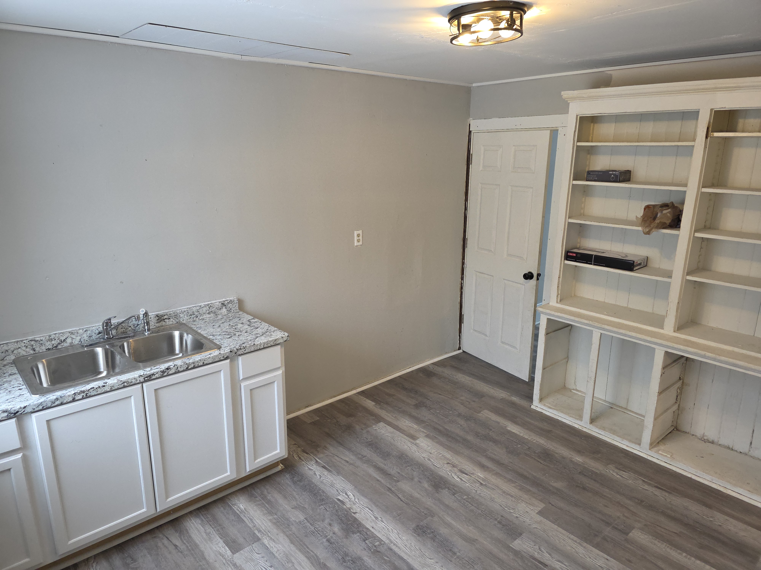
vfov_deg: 58.9
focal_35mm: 23
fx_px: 506
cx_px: 380
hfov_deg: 73.9
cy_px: 285
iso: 250
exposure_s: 1/120
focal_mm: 6.3
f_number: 1.7
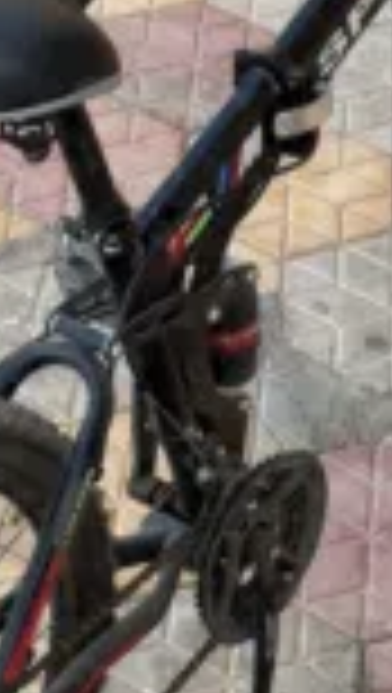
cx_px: 176
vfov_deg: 15.8
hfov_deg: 8.9
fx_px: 2505
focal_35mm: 136
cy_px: 310
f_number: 1.78
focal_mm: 6.76
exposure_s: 1/121
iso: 64
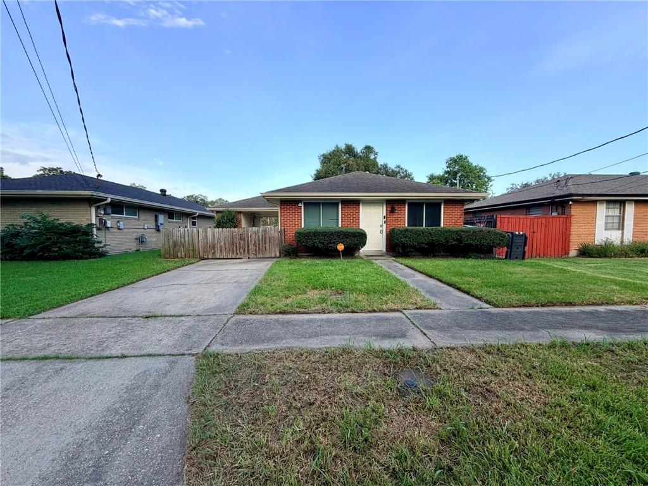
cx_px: 324
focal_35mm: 14
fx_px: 262
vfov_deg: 85.7
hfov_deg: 102.1
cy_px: 243
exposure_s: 1/502
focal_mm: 2.22
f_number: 2.2
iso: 40
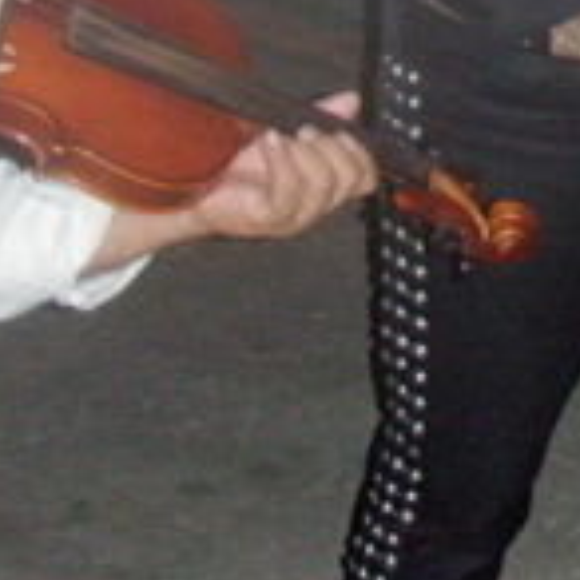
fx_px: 2787
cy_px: -294
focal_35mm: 147
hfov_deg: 11.0
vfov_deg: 11.4
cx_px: 1065
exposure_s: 1/30
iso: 500
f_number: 3.5
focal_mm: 6.7
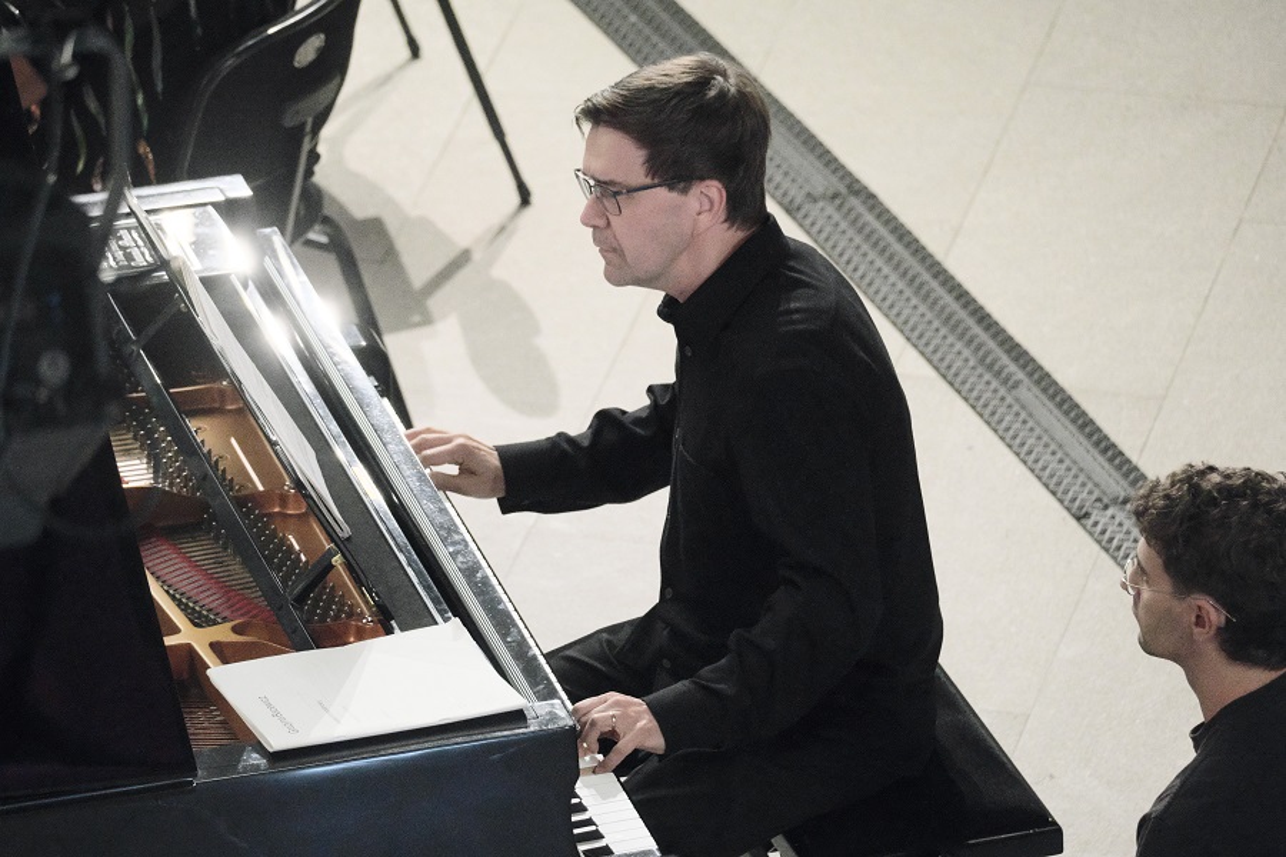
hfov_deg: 5.1
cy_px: 428
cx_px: 643
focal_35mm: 406
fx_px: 14502
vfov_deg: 3.4
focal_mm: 270.6
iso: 12800
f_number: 5
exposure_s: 1/100
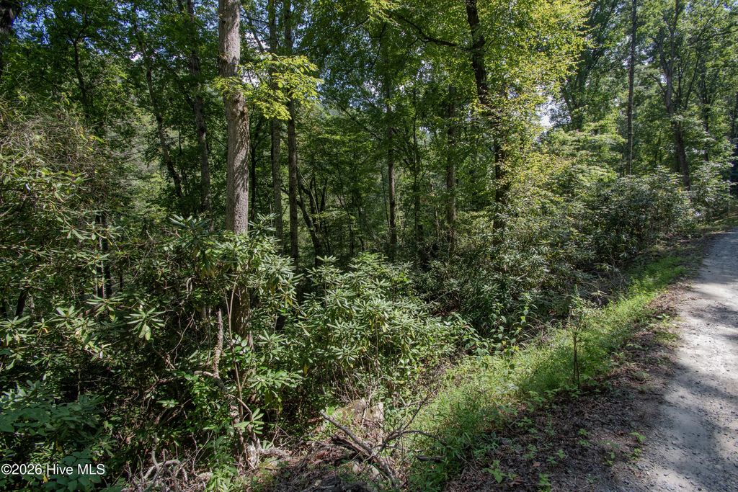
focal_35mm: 15
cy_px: 246
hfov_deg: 100.4
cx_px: 369
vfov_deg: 77.3
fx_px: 308
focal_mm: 10
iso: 320
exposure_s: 1/200
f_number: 7.1
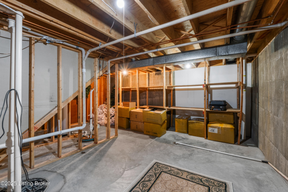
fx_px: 126
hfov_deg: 97.6
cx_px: 144
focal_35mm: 16
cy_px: 96
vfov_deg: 74.6
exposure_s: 2
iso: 400
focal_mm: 10.5
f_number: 9
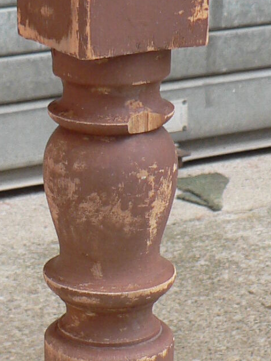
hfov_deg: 10.1
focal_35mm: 146
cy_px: 276
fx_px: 1525
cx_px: 80
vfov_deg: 13.5
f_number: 2.8
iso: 80
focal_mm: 6
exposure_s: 1/160
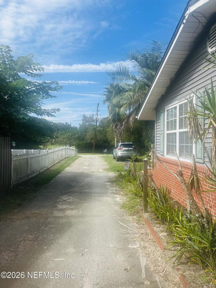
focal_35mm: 24
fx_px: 200
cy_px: 144
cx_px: 108
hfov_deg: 56.8
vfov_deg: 71.6
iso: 80
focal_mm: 6.86
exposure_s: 1/3472
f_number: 1.78
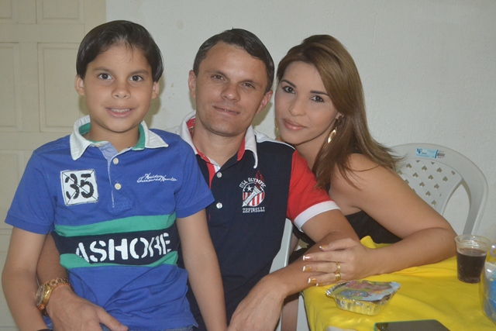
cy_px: 166
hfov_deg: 41.1
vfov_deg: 28.1
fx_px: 661
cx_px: 248
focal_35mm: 48
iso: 3200
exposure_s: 1/60
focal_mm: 32
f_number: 4.8
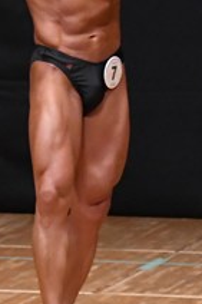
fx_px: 6929
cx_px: -31
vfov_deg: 2.5
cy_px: 70
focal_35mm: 822
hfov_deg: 1.7
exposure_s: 1/400
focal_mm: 150
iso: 5000
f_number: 5.6
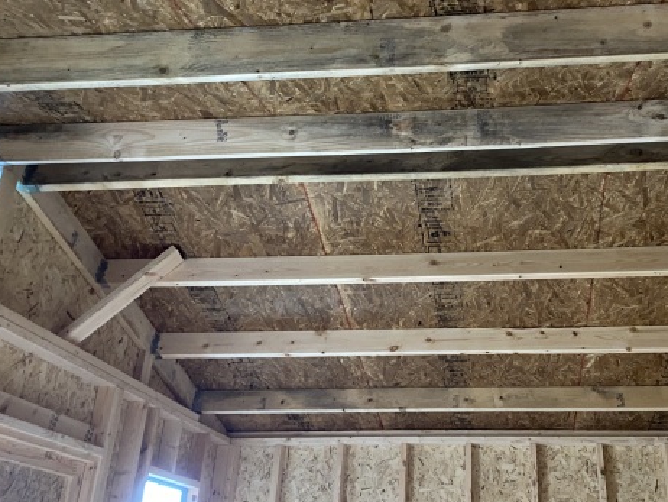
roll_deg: +0.0
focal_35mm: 36
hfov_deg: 50.5
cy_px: 278
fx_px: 695
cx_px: 442
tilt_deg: +23.3
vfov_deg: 39.6
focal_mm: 4.25
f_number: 1.8
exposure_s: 1/30
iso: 640
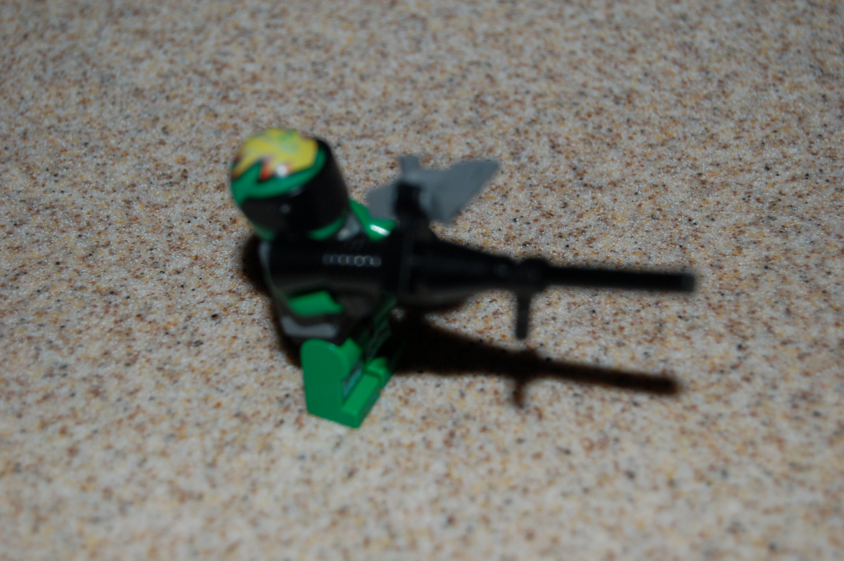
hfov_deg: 24.6
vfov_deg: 16.5
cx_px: 422
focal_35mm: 82
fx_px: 1932
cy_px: 280
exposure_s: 1/60
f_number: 5.6
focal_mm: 55
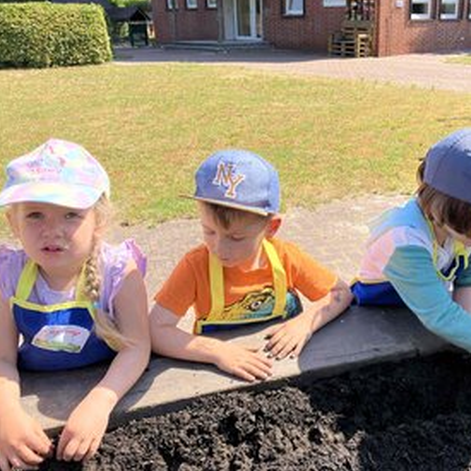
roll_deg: -1.1
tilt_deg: -18.6
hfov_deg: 45.4
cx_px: 313
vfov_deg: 46.0
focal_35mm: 36
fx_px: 554
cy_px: 236
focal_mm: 3.99
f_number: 1.8
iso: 32
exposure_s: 1/852
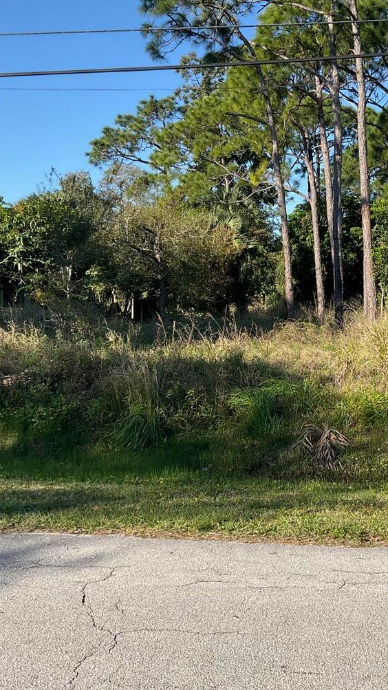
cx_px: 289
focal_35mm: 43
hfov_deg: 27.3
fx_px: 787
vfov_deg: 47.4
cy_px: 345
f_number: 1.8
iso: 16
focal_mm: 3
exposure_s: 1/978
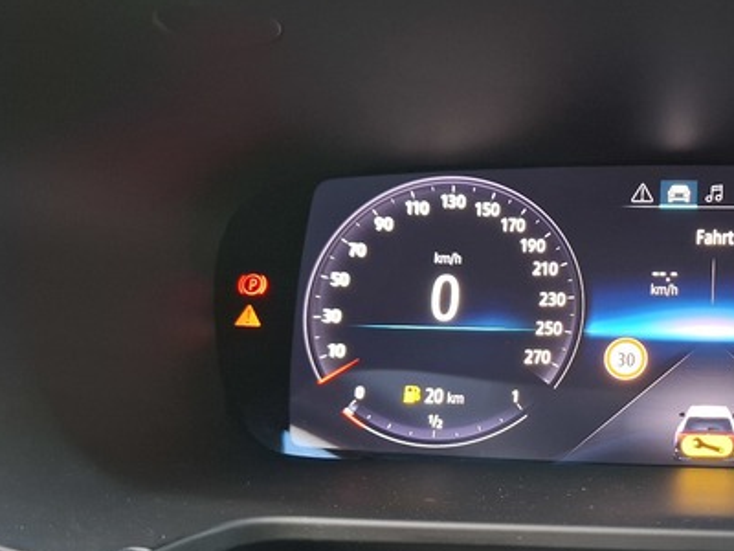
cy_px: 410
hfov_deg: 38.0
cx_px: 681
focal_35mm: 46
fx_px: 975
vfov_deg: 31.0
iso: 320
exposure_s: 1/33
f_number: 1.8
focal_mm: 5.54
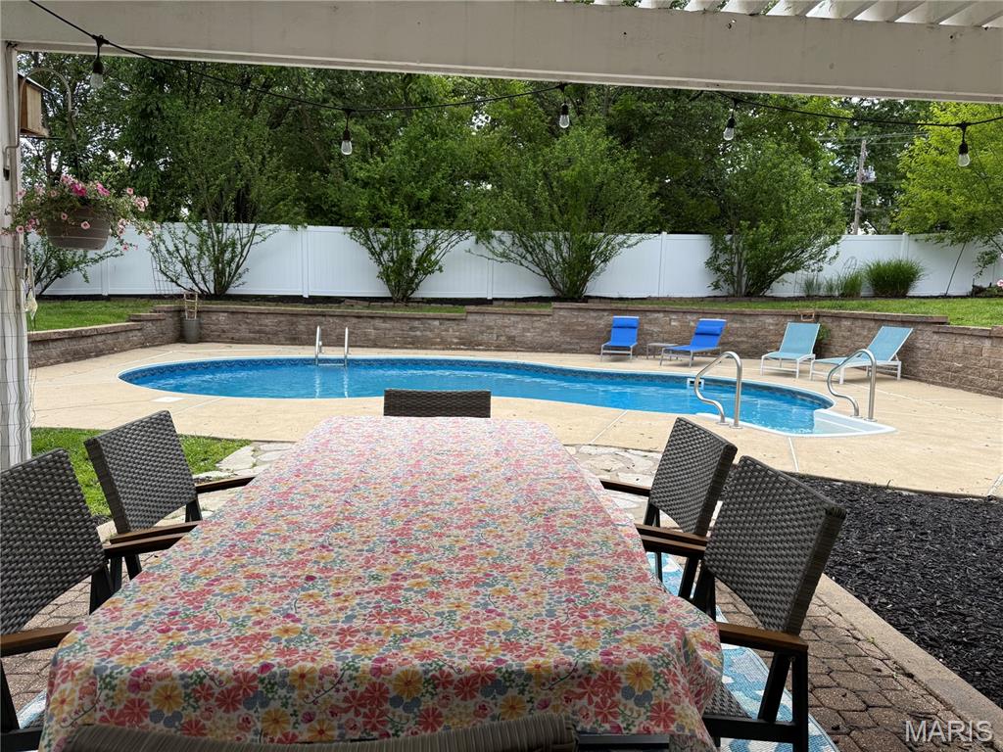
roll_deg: -1.9
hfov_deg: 71.6
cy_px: 376
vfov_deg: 56.8
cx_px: 502
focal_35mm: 24
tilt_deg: -6.8
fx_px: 695
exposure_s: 1/1361
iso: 80
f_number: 1.78
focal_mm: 6.76
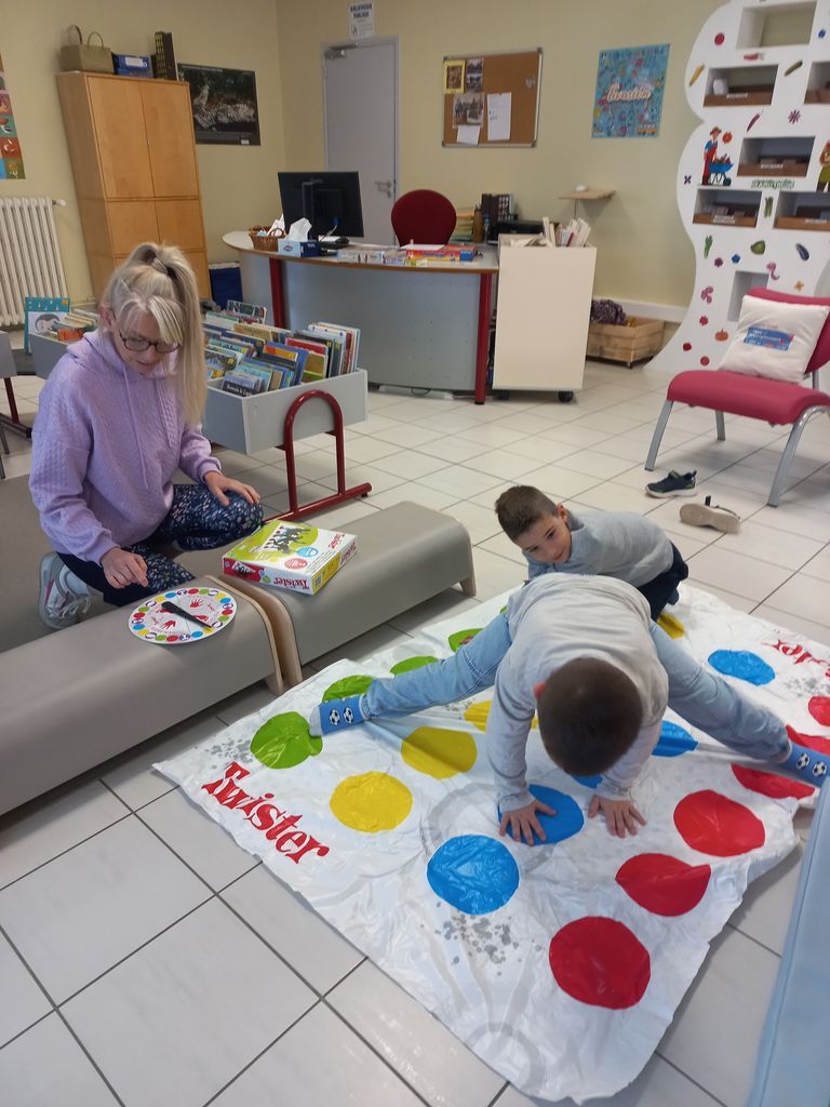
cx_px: 415
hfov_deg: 54.9
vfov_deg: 69.4
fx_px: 799
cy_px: 554
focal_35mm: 25
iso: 125
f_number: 1.8
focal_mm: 4.6
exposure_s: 1/50
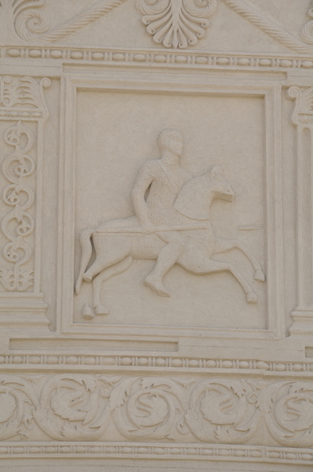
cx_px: 156
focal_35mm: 158
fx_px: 2061
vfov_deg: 13.1
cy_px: 236
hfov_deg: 8.7
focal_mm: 105
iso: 320
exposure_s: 1/400
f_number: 10
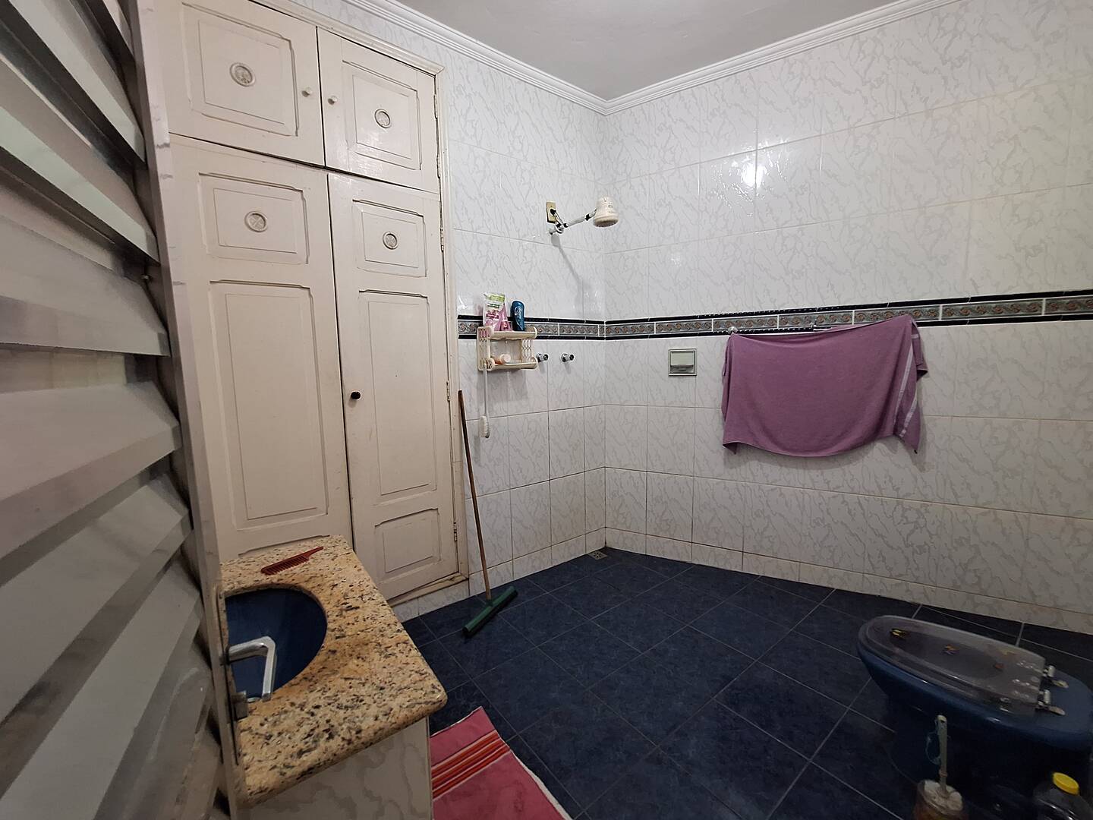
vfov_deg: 89.9
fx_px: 410
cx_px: 546
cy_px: 410
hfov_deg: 106.2
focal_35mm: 13
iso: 200
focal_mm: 1.74
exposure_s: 1/24
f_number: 2.2
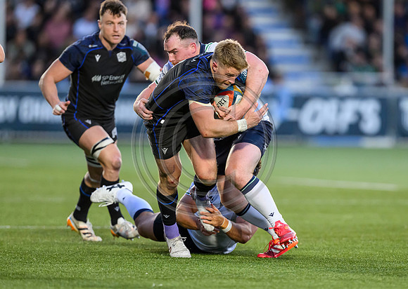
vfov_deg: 2.8
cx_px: 225
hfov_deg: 4.0
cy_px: 176
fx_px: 5891
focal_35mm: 509
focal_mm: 400
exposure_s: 1/2500
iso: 4000
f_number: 3.5
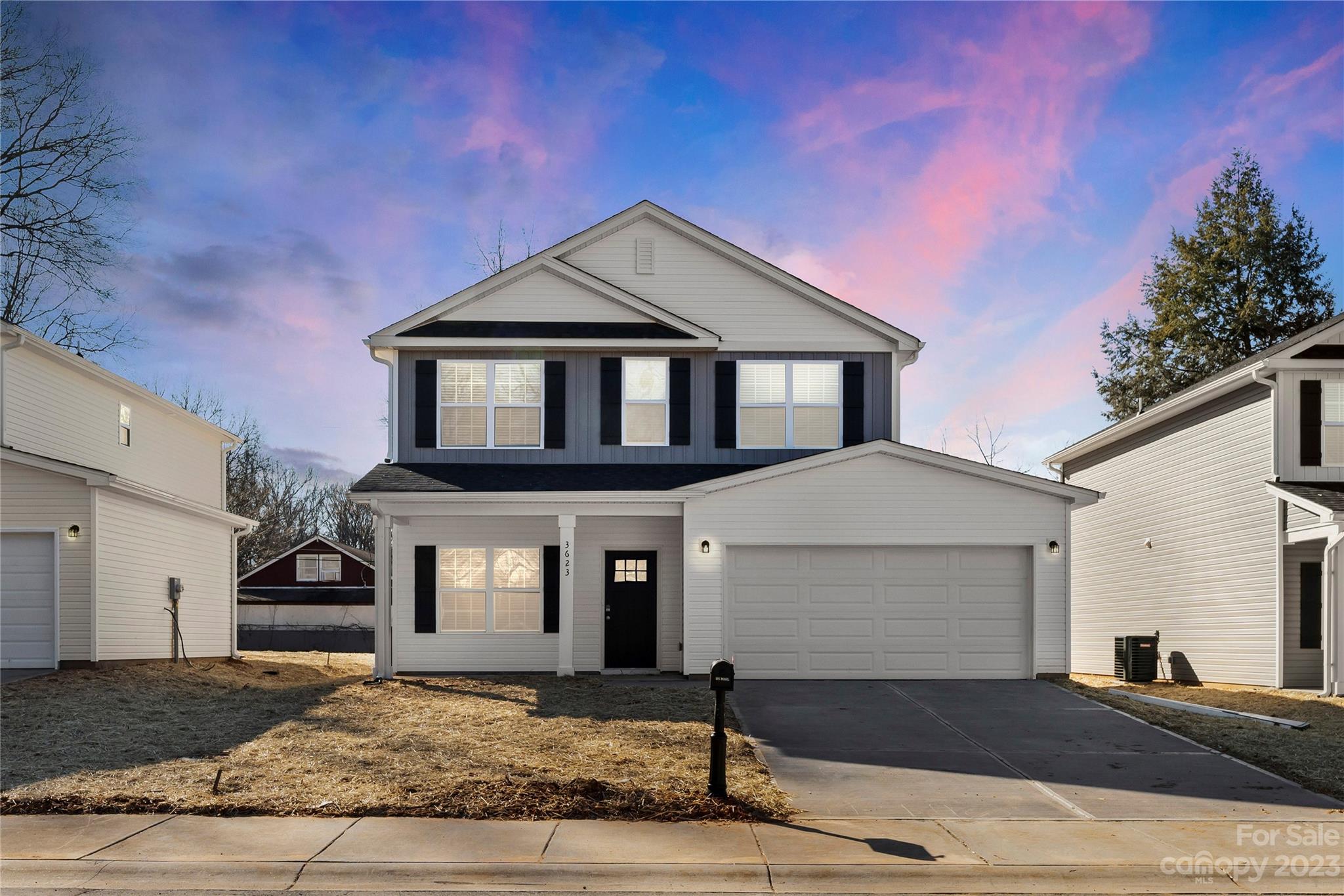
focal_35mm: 31
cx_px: 672
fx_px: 1157
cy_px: 448
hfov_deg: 60.3
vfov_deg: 42.3
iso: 320
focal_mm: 21.2
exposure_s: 1/320
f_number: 10
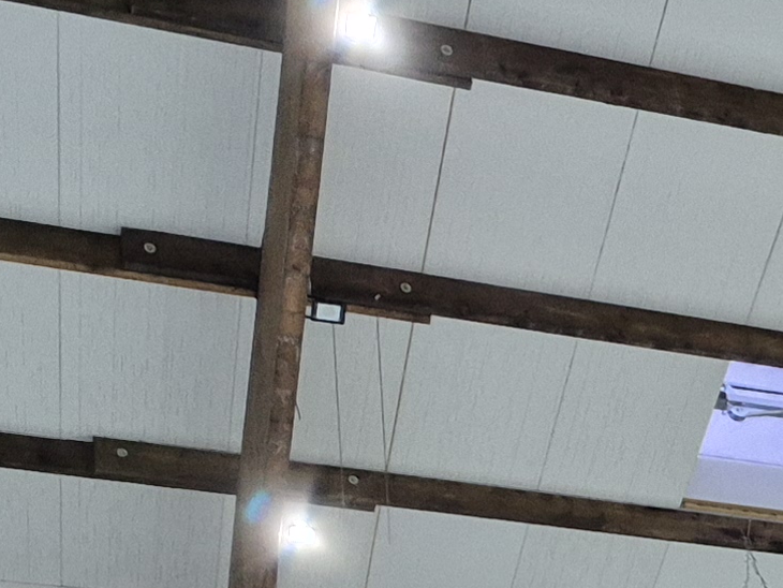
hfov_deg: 12.4
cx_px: 1878
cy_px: 1510
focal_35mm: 126
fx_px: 2851
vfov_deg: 10.0
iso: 400
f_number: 1.8
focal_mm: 5.4
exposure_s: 1/100
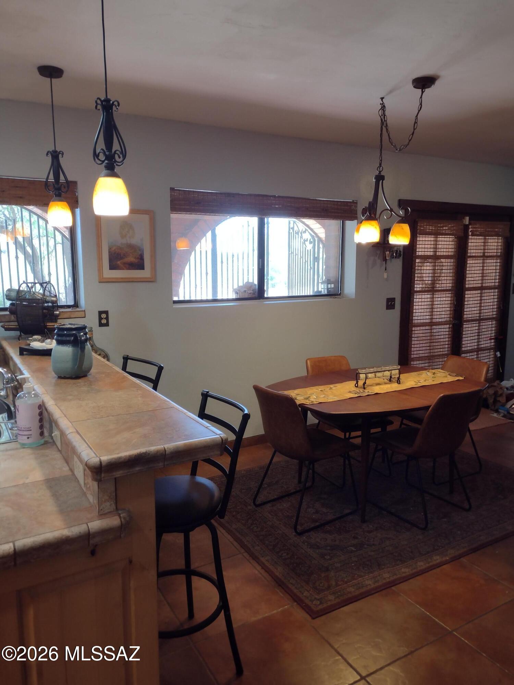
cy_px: 342
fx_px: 535
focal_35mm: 27
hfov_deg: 51.4
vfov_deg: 65.3
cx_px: 257
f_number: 1.7
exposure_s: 1/60
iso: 107
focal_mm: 4.71
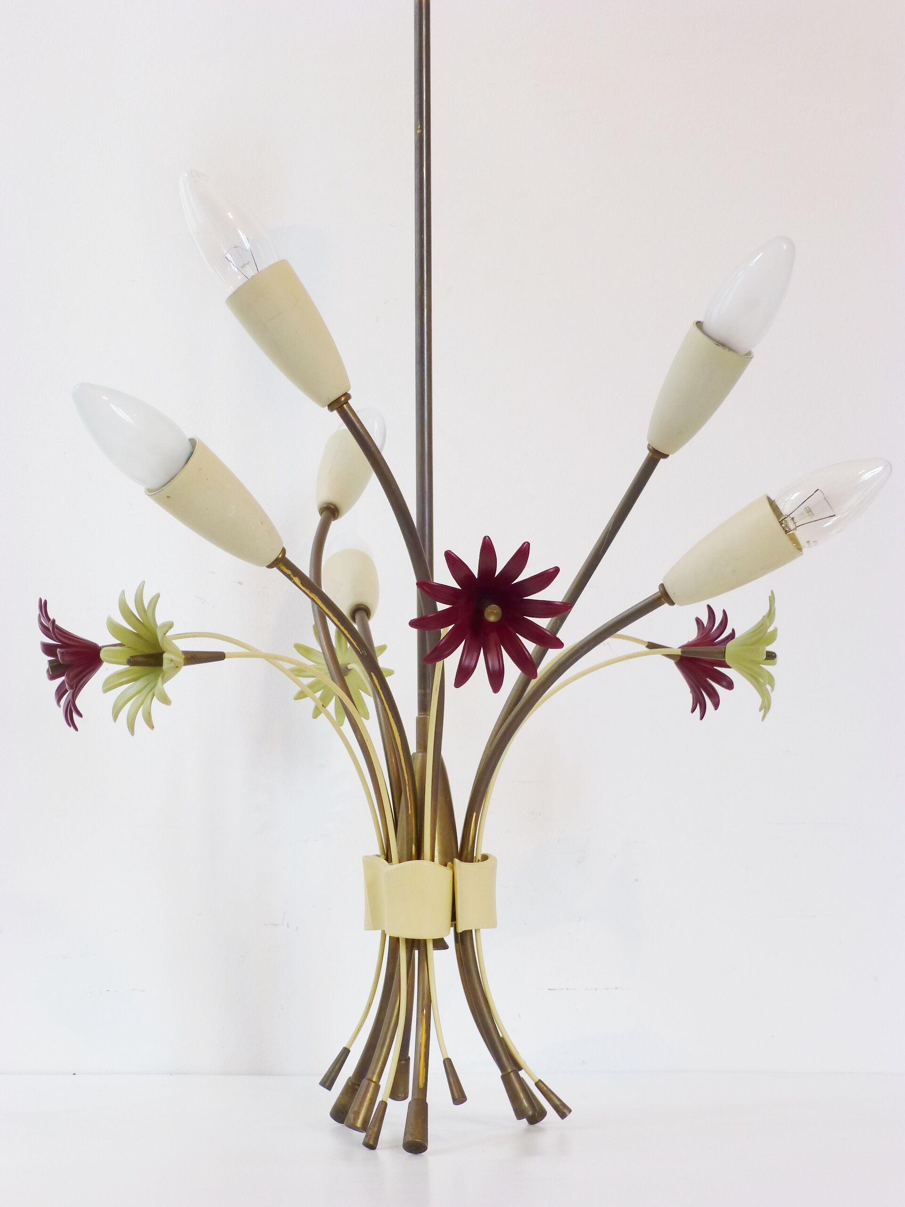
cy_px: 604
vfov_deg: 42.9
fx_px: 1534
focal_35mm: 44
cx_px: 452
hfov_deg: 32.9
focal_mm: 7.9
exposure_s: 1/80
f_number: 4.1
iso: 100
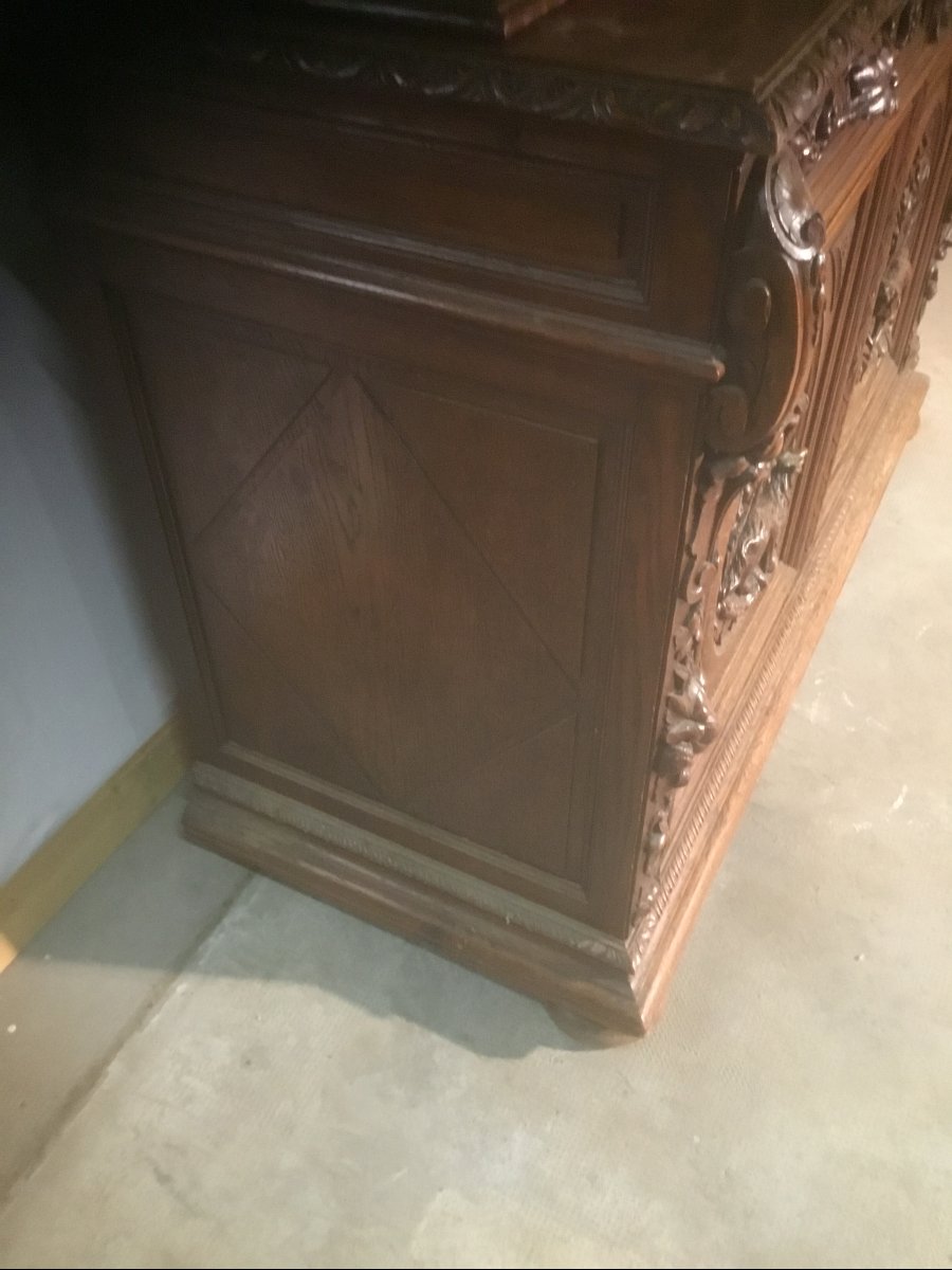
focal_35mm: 31
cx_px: 476
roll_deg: -0.7
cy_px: 635
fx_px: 1137
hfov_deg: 45.4
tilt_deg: -43.5
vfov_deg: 58.4
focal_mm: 3.3
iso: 500
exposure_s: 1/17
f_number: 2.4
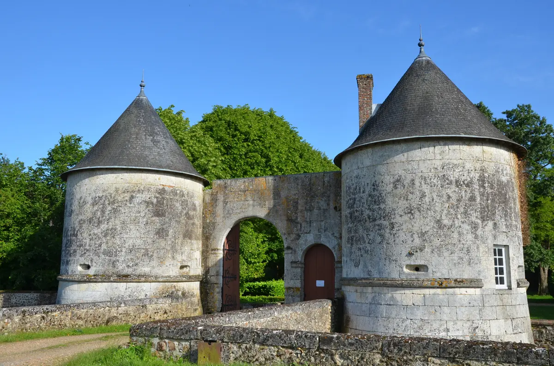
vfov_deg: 36.7
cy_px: 183
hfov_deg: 53.2
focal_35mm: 36
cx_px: 277
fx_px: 553
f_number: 8
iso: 110
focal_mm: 24
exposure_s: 1/250
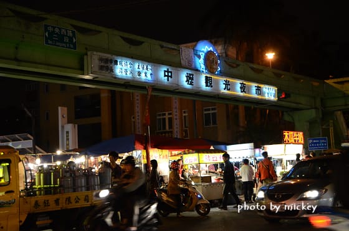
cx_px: 174
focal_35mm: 48
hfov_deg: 41.2
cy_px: 116
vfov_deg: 27.9
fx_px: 464
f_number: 4.5
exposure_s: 1/50
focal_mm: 32
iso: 1600
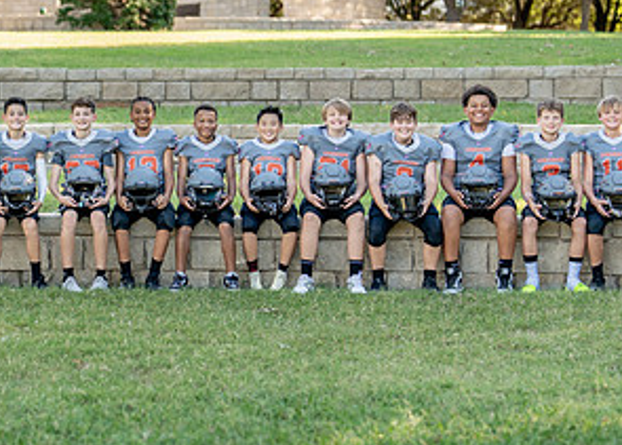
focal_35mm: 108
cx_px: 109
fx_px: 1909
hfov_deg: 18.3
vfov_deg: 13.3
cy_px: 182
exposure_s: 1/500
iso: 100
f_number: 1.6
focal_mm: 50
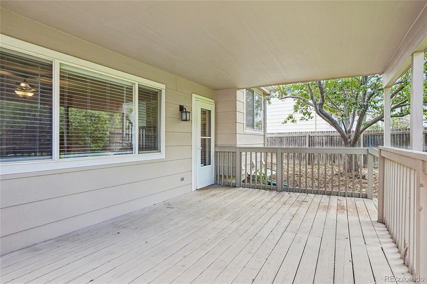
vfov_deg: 67.4
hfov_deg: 90.0
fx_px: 213
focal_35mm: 18
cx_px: 214
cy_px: 142
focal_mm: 12
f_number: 8
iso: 250
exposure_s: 1/30
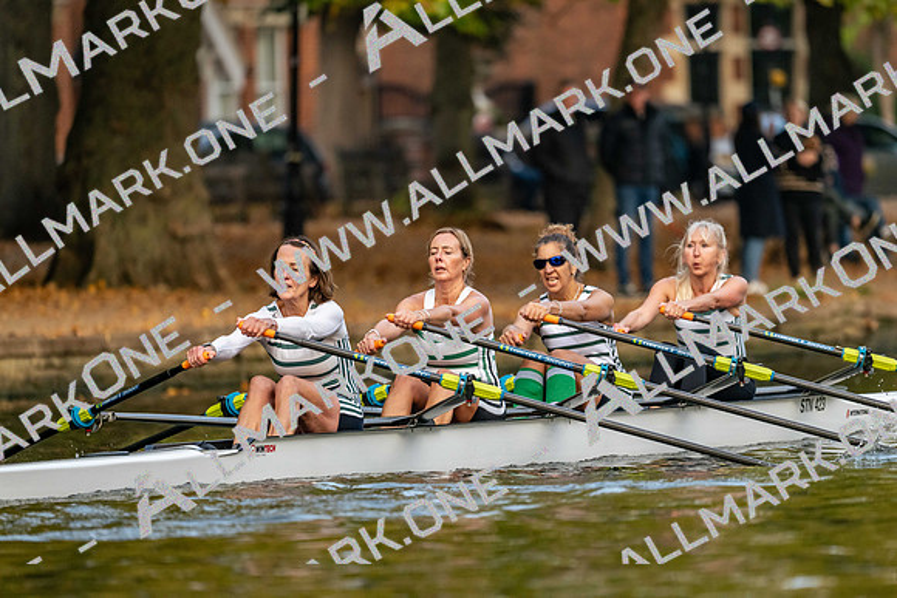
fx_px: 9969
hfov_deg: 5.2
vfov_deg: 3.4
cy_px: 299
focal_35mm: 400
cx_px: 448
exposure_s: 1/2500
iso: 2800
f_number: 4.5
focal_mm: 400
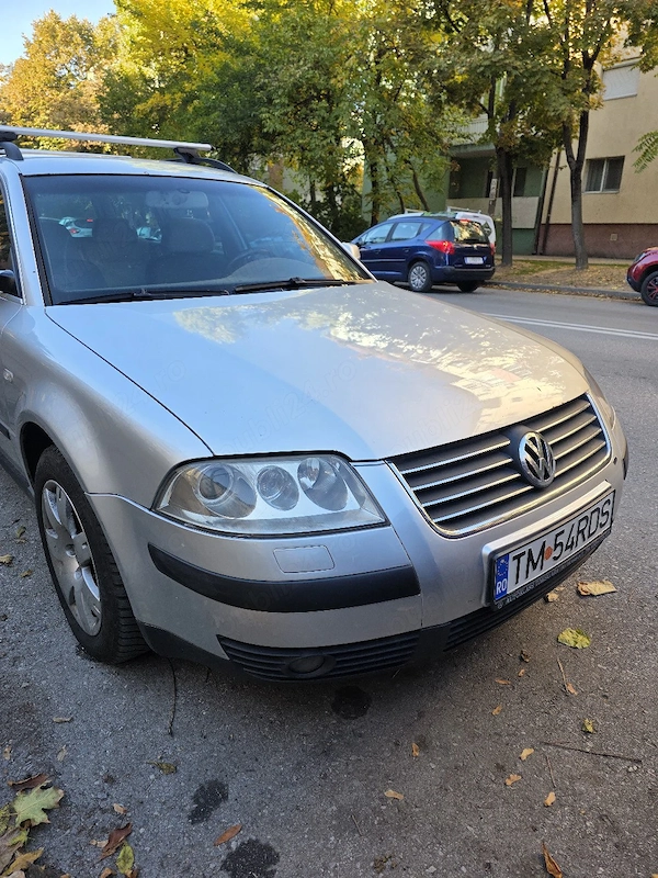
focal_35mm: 23
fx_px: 583
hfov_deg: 58.9
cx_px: 329
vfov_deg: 73.9
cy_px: 439
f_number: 1.7
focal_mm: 6.3
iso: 50
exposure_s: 1/370
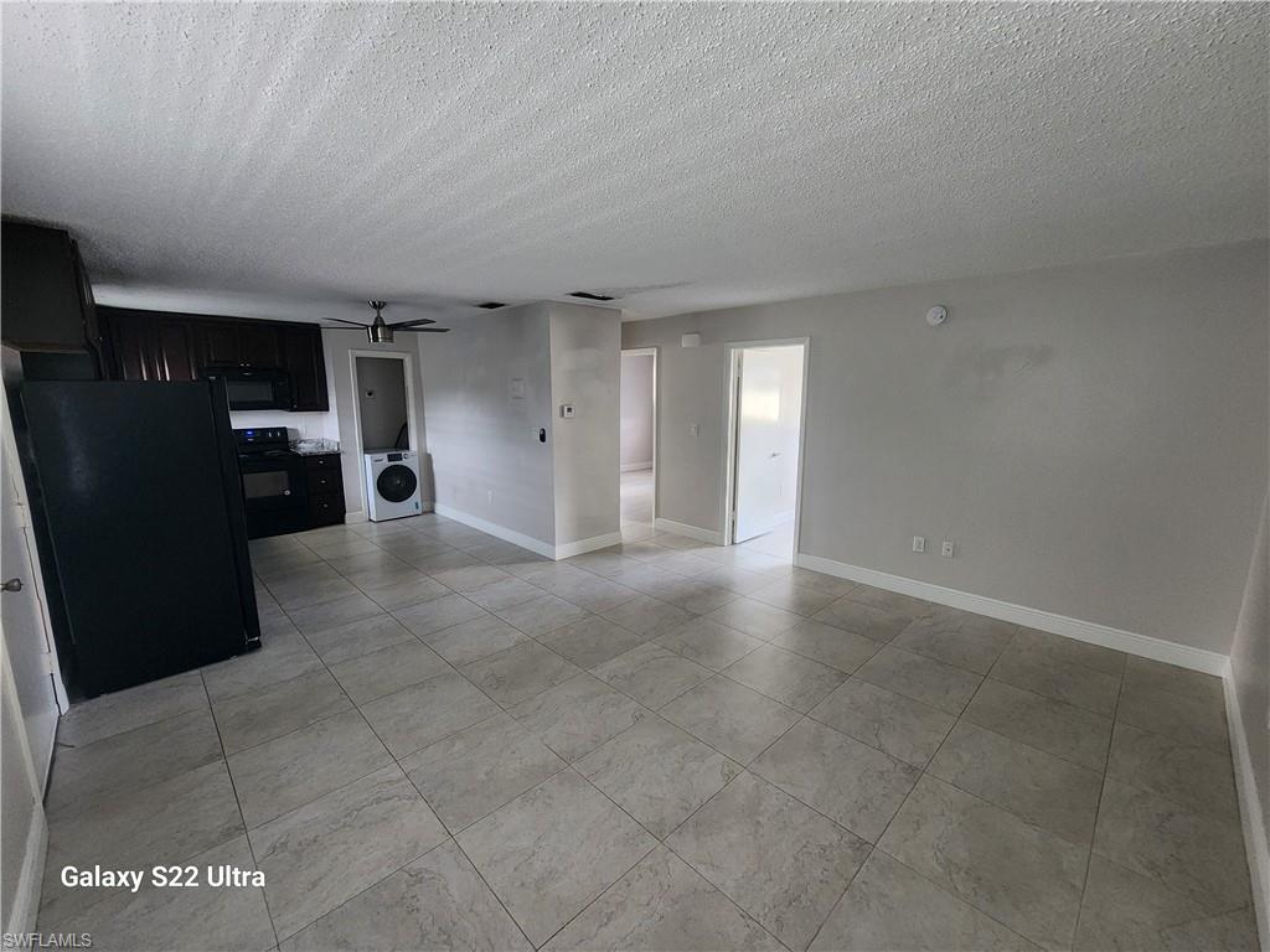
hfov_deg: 106.2
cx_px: 635
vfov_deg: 89.9
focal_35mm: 13
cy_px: 476
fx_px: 477
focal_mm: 2.2
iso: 500
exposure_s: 1/30
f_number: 2.2
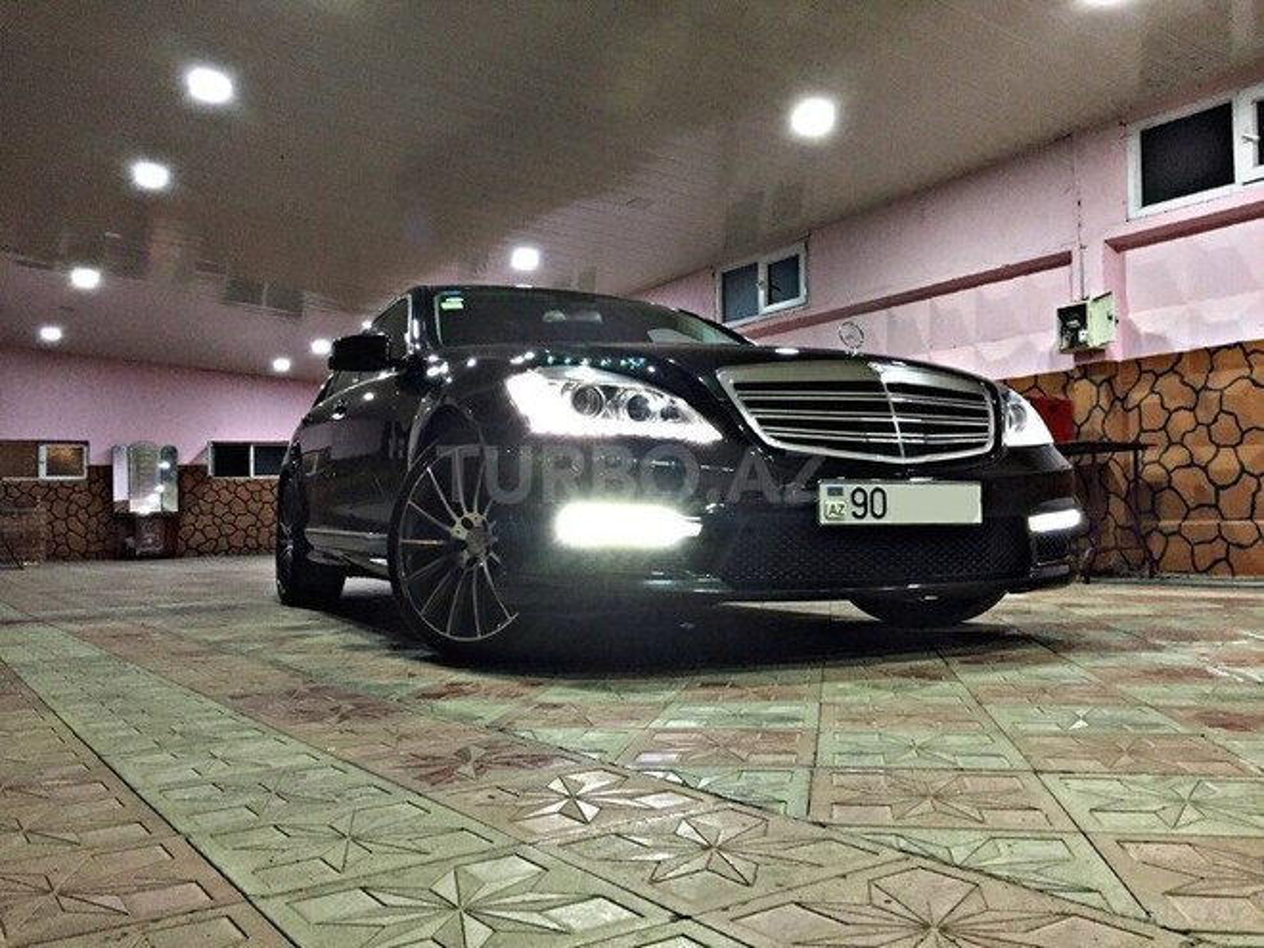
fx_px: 1059
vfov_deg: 48.2
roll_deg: +0.1
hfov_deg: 61.7
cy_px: 474
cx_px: 632
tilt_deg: +3.4
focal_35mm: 29
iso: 320
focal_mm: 4.15
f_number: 2.2
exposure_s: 1/17
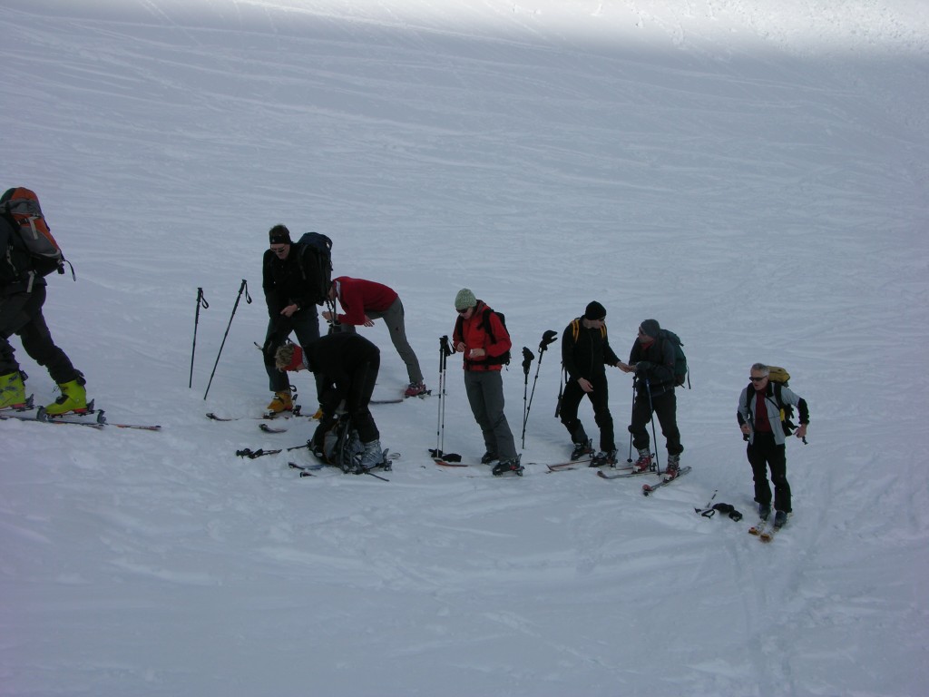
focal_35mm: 35
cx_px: 464
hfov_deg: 52.6
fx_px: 939
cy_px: 348
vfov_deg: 40.7
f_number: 7.1
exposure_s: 1/308
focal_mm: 8.9
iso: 50
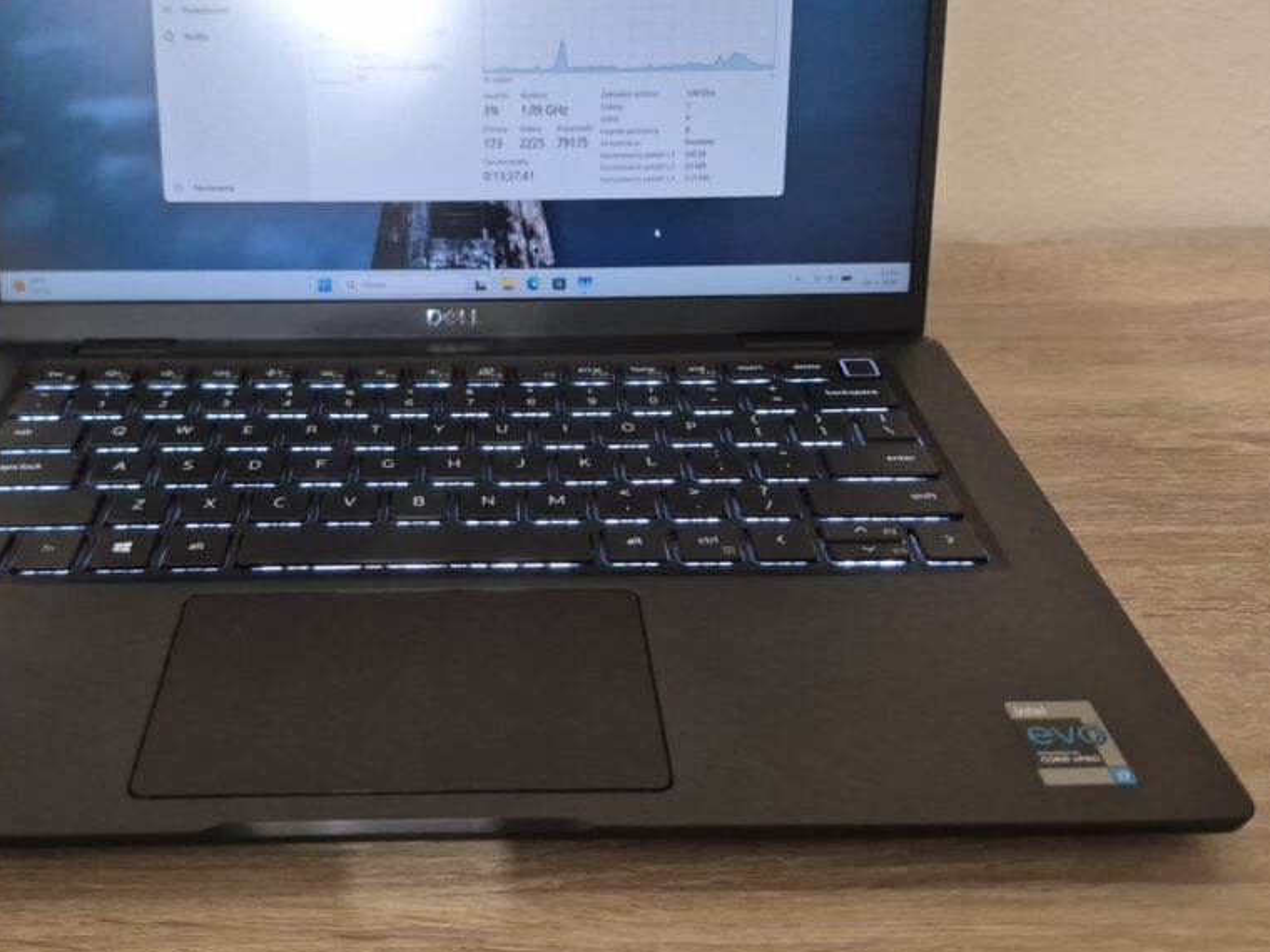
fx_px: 1137
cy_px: 468
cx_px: 466
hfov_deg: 57.5
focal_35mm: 31
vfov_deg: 45.4
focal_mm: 5.4
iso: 400
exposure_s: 1/63
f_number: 1.8
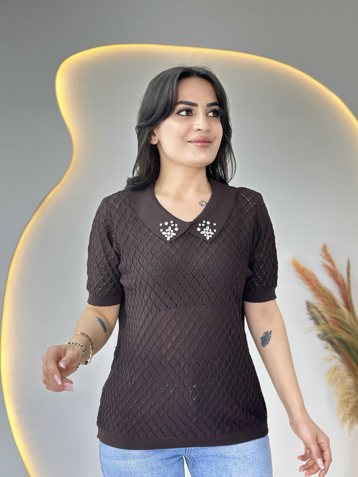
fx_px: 662
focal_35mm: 48
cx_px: 179
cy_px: 238
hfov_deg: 30.3
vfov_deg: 39.7
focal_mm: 6.86
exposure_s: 1/100
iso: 100
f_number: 1.78
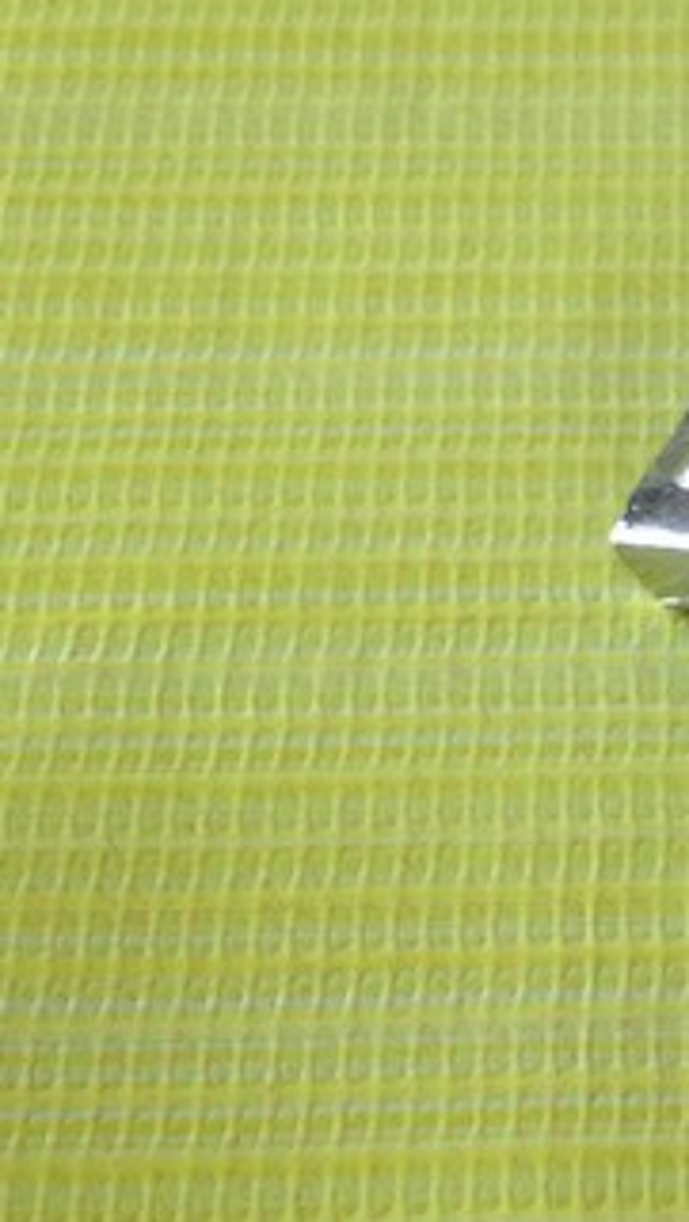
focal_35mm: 95
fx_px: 3080
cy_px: 464
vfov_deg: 22.4
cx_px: 1005
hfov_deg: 12.2
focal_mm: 4.28
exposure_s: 1/20
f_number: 2.4
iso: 50
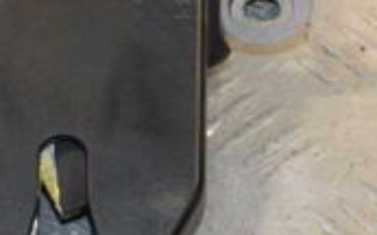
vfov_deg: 4.3
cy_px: -7
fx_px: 3153
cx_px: 146
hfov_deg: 6.8
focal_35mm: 307
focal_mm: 58
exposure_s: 1/200
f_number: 8
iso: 800
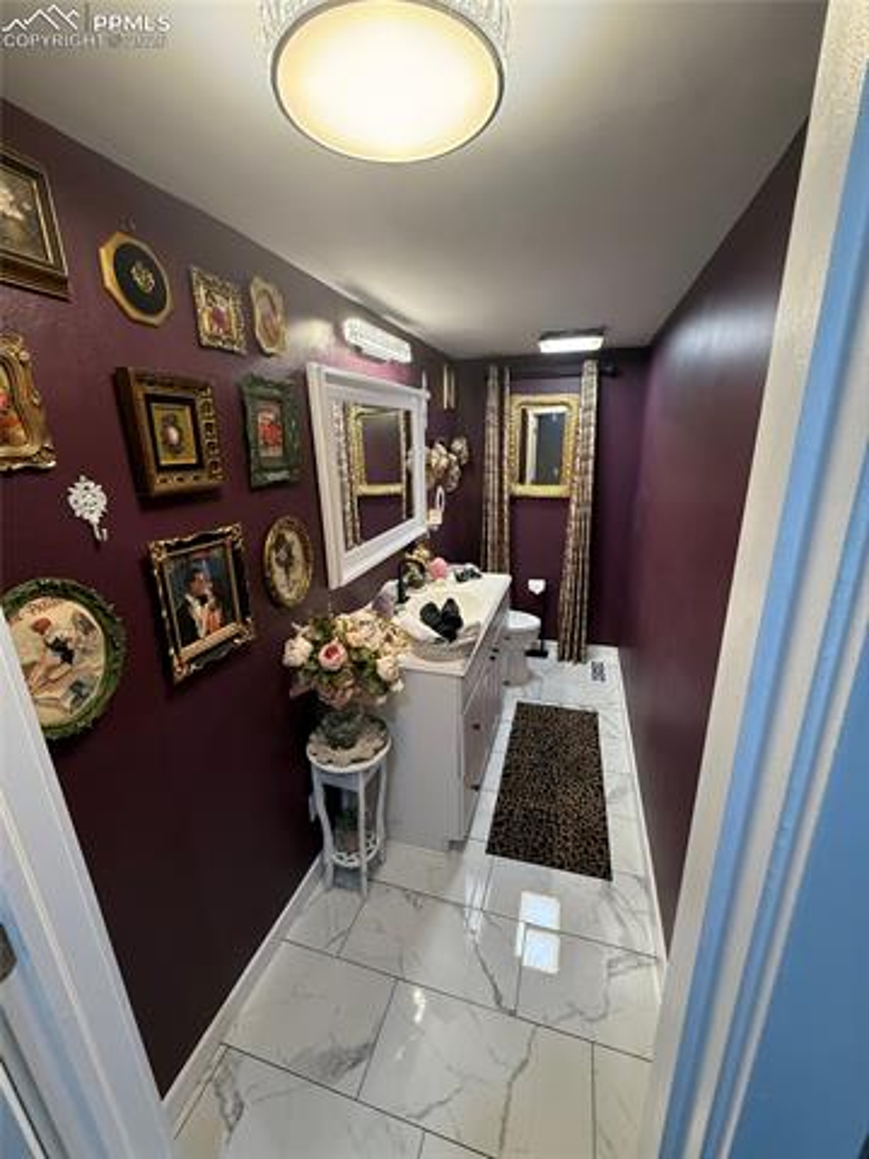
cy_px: 580
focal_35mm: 14
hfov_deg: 85.7
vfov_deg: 102.1
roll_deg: +1.6
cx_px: 434
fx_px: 469
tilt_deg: -15.2
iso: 200
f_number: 2.2
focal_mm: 2.22
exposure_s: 1/60
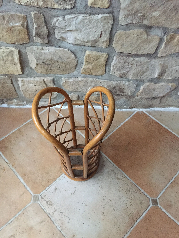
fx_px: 200
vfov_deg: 61.7
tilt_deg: -56.5
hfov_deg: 48.2
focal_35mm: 29
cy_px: 119
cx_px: 90
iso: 400
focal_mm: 4.15
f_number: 2.2
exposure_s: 1/17
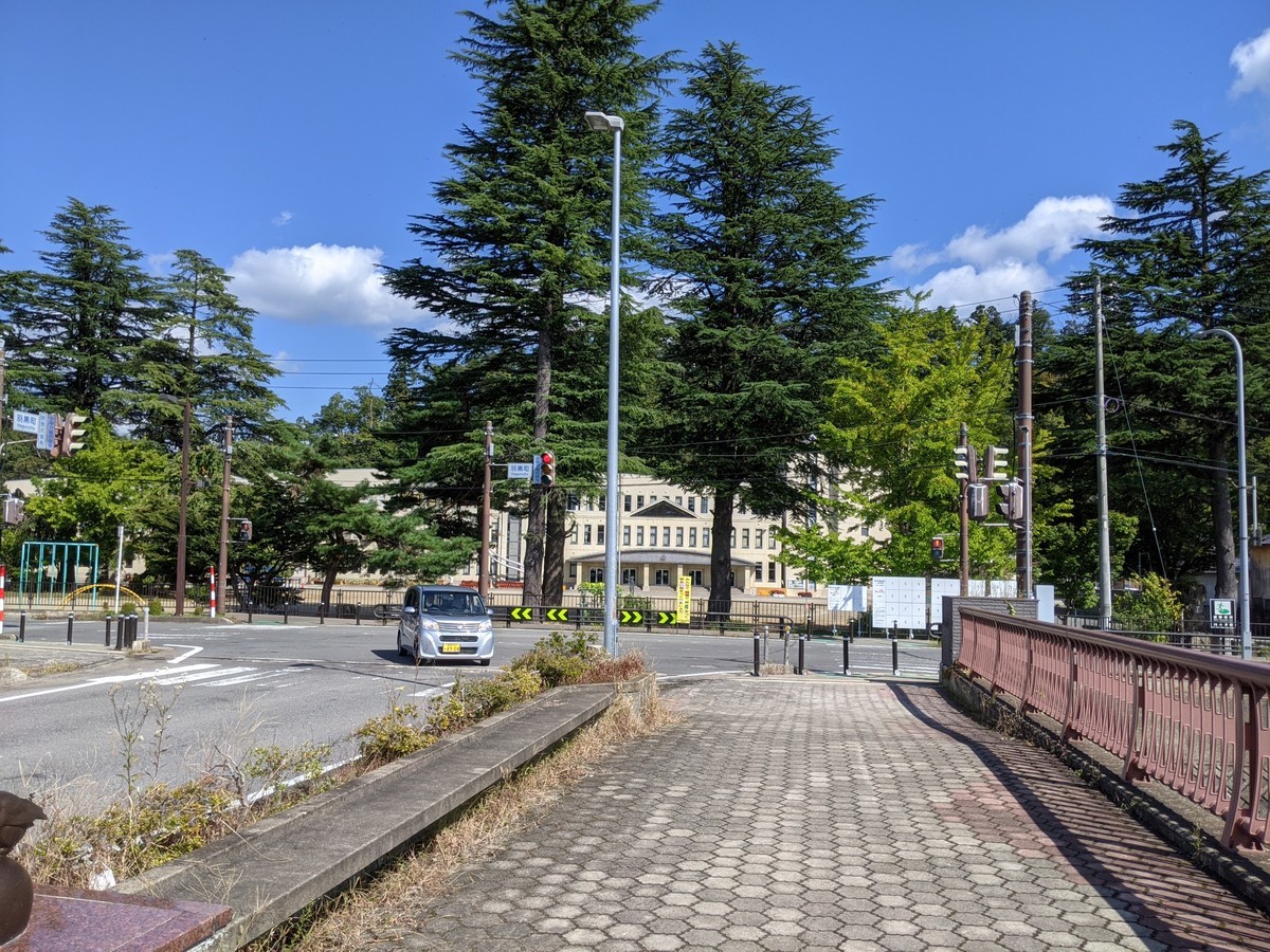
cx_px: 635
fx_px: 991
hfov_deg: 65.3
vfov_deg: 51.4
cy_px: 476
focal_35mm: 27
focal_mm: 4.44
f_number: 1.8
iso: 55
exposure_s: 1/3356
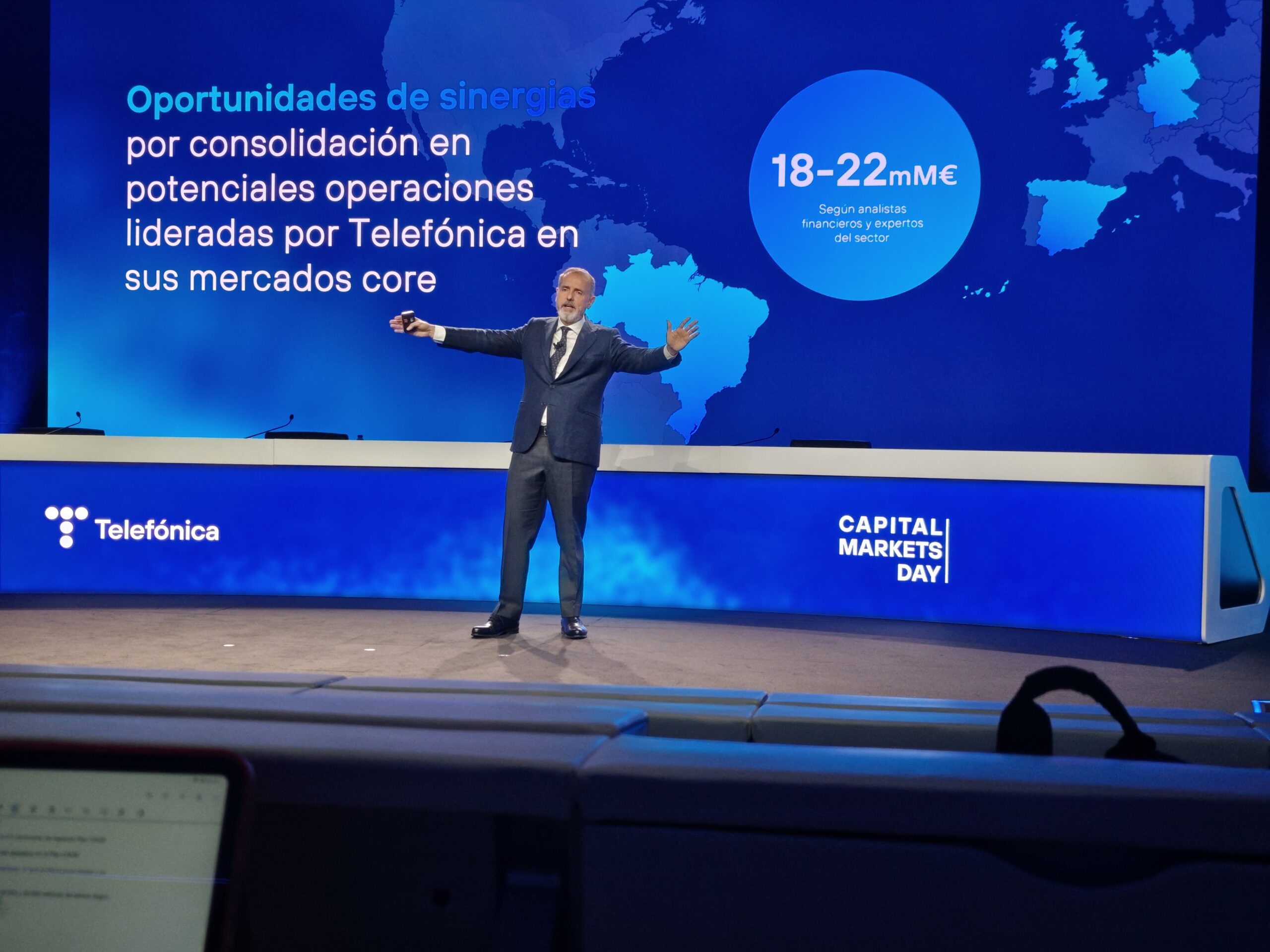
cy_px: 476
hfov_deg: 41.2
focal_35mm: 46
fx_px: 1688
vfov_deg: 31.5
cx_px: 635
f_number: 1.65
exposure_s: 1/50
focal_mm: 6.19
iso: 640
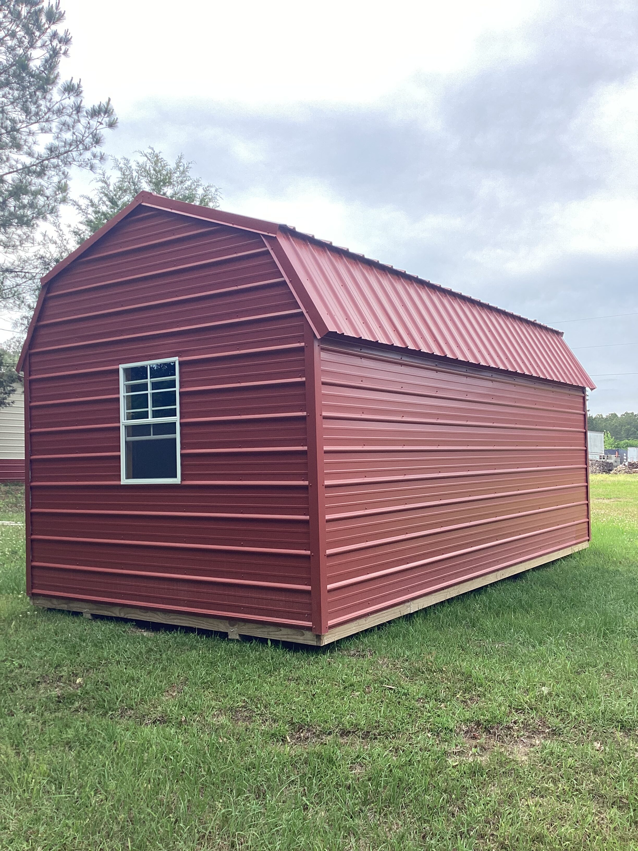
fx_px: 762
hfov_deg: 45.4
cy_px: 426
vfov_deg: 58.4
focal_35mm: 31
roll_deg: -1.0
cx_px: 319
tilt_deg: +2.3
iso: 25
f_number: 2.4
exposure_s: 1/183
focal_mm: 3.3
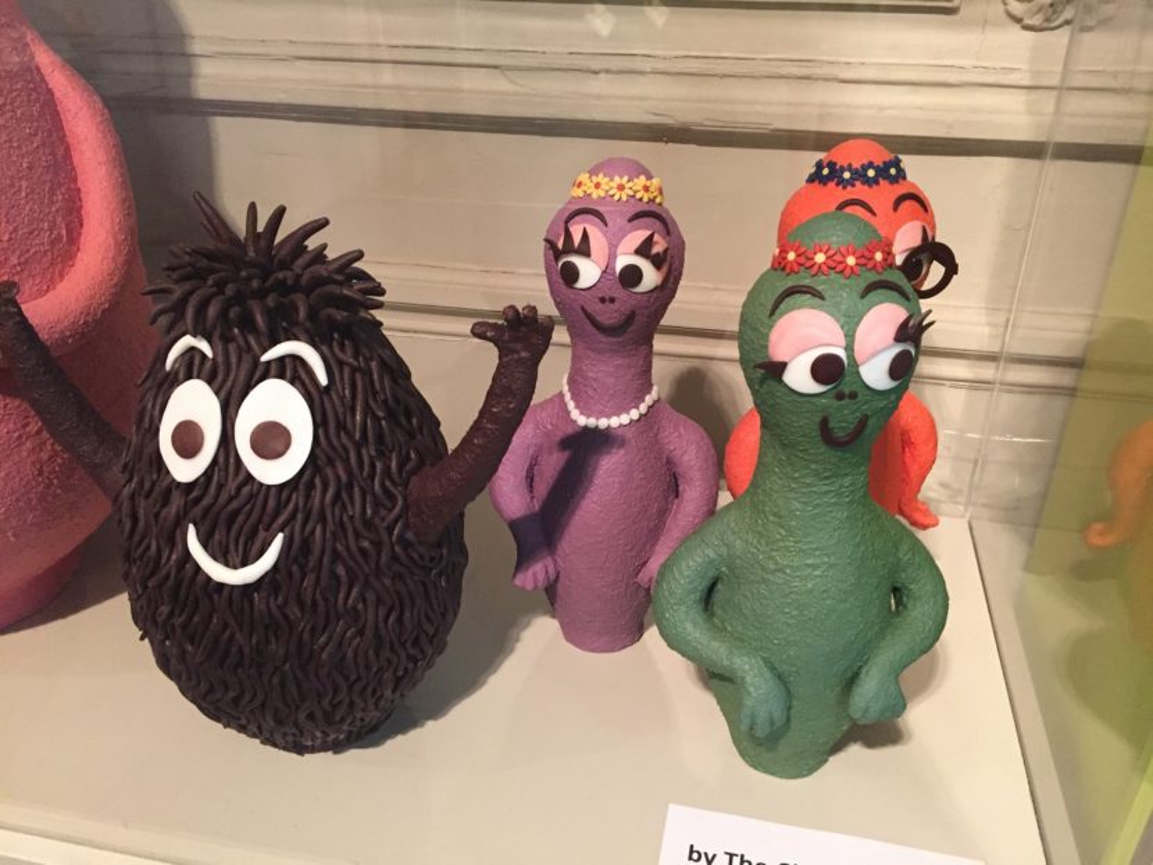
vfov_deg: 48.3
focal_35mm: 29
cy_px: 432
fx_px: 966
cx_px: 576
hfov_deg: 61.6
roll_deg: -0.6
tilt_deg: -28.5
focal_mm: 4.15
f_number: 2.2
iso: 250
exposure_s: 1/25
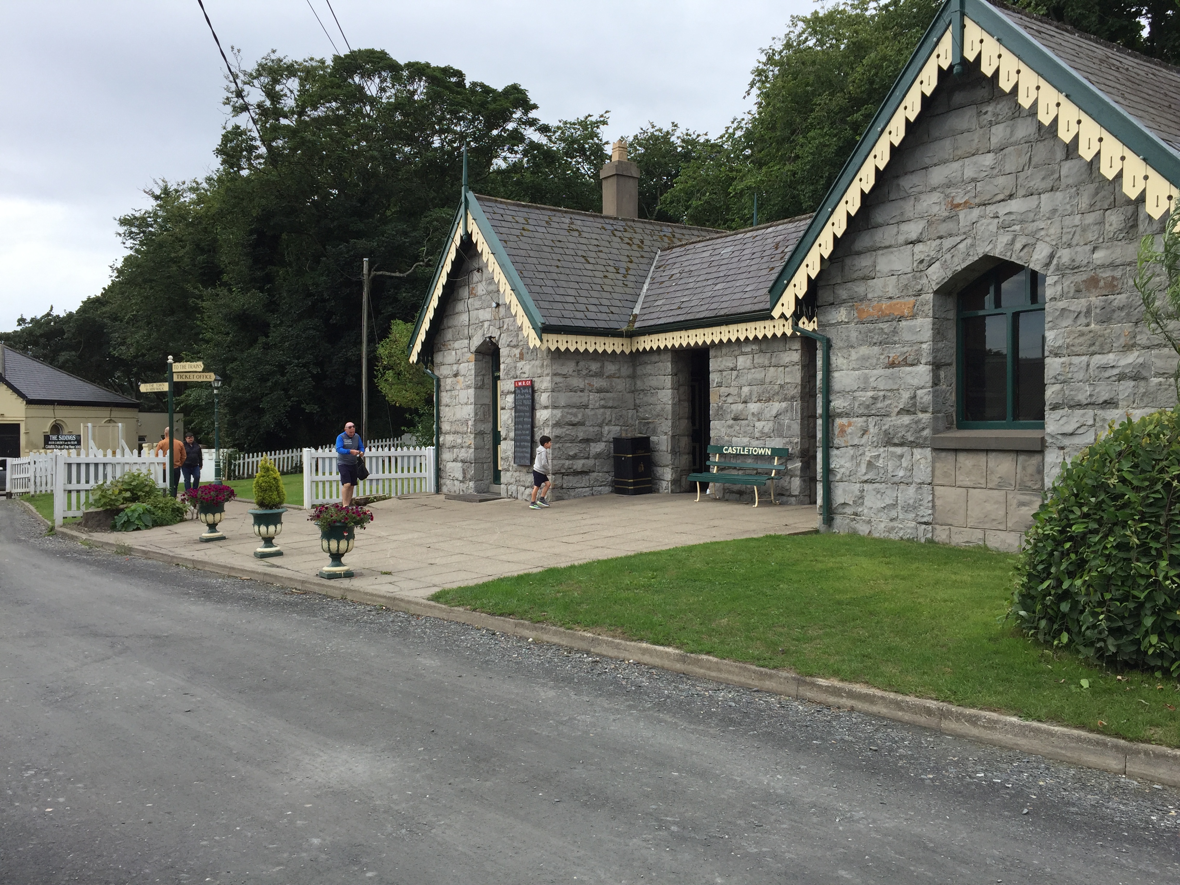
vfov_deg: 48.2
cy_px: 442
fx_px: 989
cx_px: 590
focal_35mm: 29
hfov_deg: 61.7
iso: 32
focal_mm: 4.15
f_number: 2.2
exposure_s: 1/1464
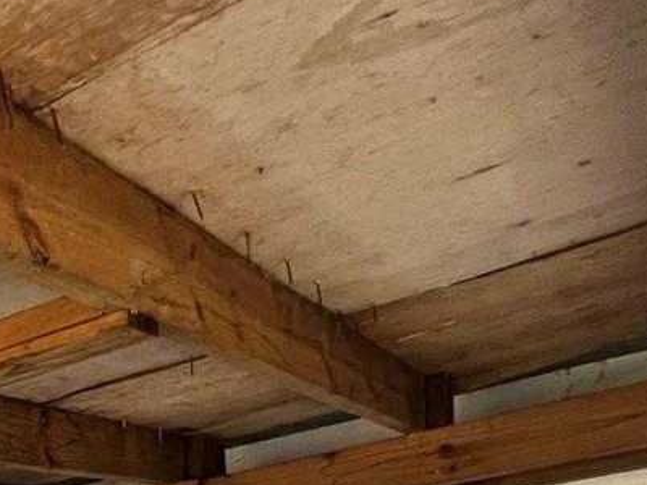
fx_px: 972
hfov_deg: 28.9
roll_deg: -0.1
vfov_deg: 20.3
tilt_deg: -2.9
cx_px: -222
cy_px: 867
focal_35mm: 52
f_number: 1.8
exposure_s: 1/99
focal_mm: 1.57
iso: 160
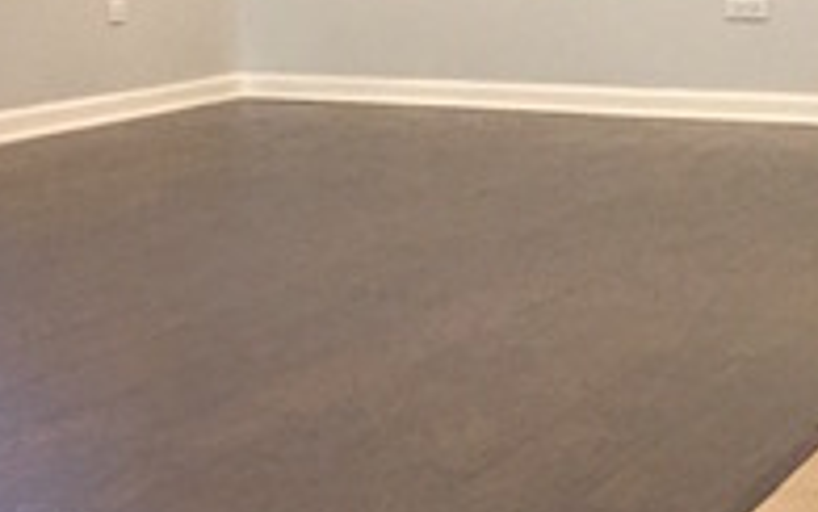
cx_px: -487
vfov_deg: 12.7
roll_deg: +0.3
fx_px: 2252
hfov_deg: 17.9
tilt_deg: -0.4
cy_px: -63
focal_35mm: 101
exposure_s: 1/30
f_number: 2.2
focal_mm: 4.15
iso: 125
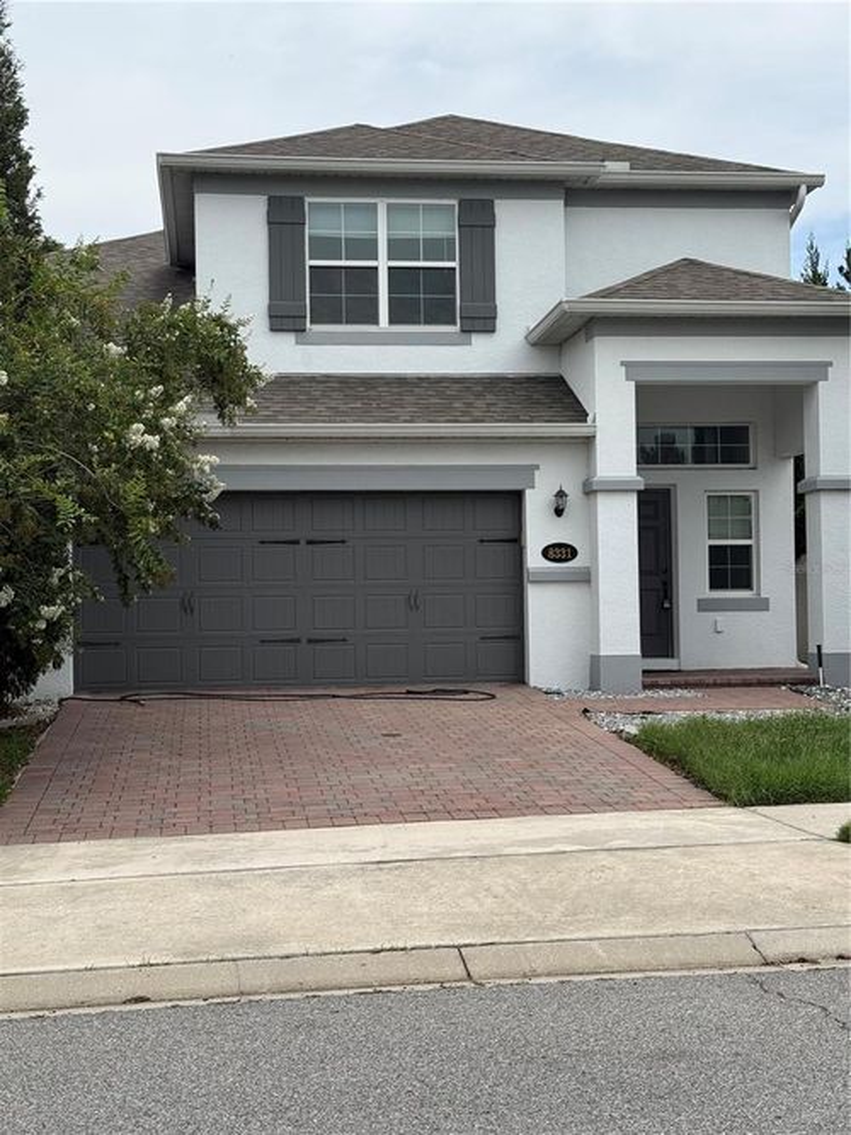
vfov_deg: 39.7
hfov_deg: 30.3
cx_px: 426
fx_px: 1574
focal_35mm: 48
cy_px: 568
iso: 64
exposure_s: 1/3534
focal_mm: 6.76
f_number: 1.78
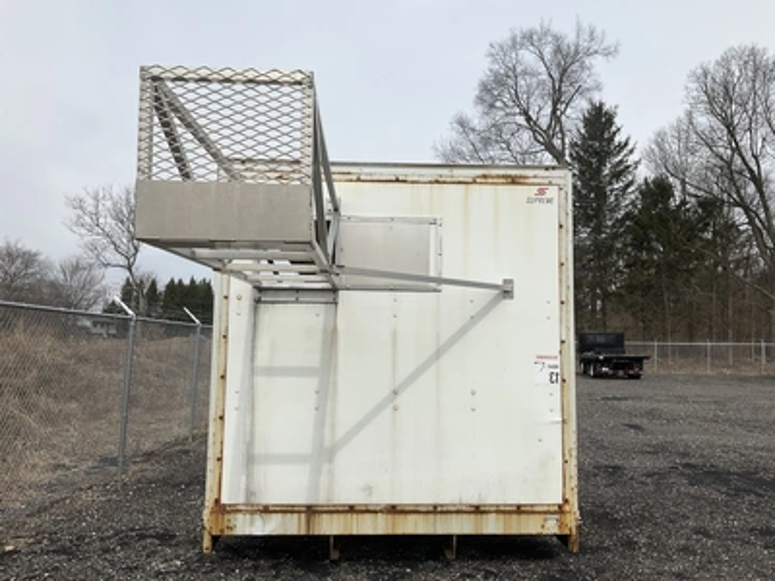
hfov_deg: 61.7
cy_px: 290
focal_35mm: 29
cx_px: 388
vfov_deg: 48.2
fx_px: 649
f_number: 1.8
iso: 25
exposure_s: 1/3125
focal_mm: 3
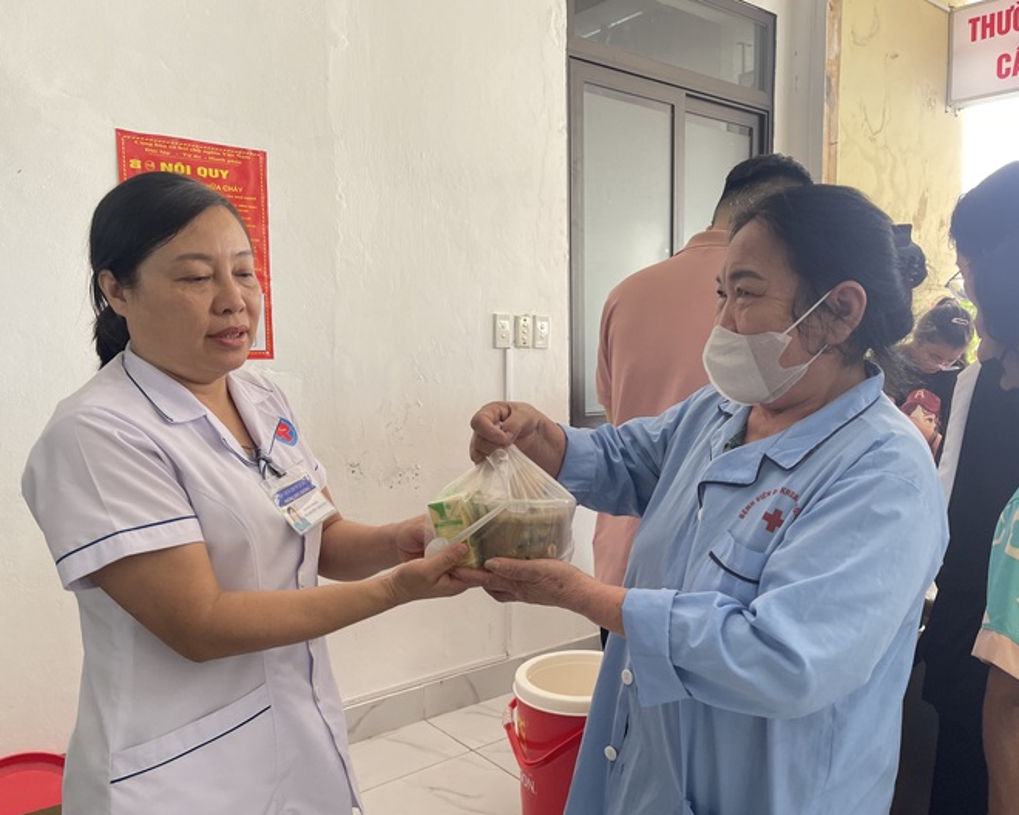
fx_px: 814
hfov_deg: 64.0
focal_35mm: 27
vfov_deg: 53.2
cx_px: 545
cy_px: 421
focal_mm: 5.1
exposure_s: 1/121
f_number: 1.6
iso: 125
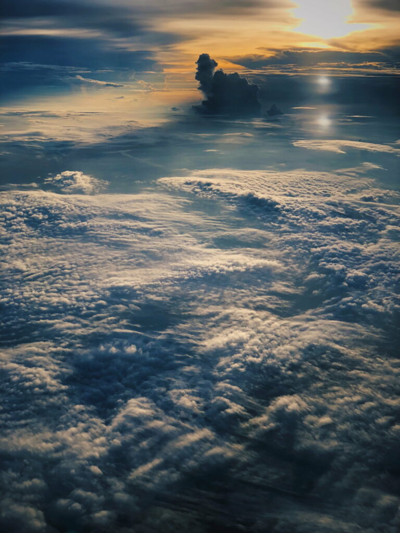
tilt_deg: -13.9
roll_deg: -1.0
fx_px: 801
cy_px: 266
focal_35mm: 52
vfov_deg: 36.8
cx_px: 200
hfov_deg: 28.0
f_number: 2.4
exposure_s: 1/558
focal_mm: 6
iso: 16
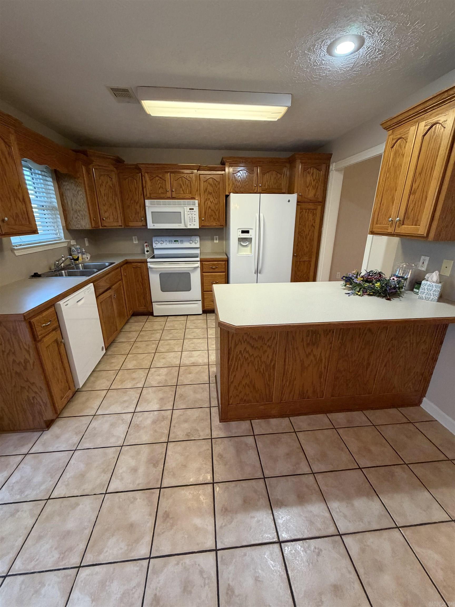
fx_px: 245
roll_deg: +1.0
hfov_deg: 85.7
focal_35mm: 14
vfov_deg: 102.1
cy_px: 304
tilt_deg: -18.3
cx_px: 228
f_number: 2.2
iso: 400
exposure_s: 1/60
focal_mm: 2.22
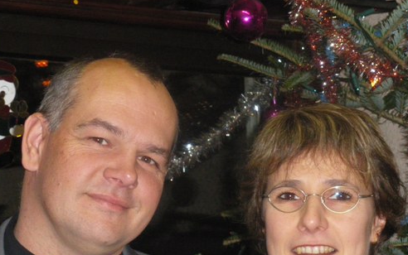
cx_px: 188
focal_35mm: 135
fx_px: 1502
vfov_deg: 9.7
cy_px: 183
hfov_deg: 15.5
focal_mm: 17.4
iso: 500
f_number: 5
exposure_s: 1/100
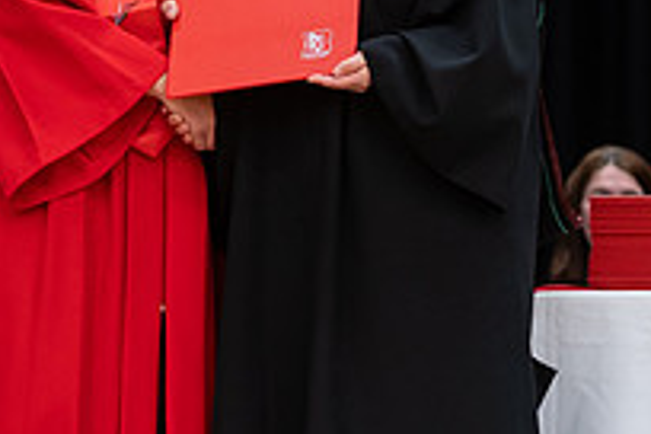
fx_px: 6003
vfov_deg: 4.1
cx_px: 233
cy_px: 171
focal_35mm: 332
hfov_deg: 6.2
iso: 1000
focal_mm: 85
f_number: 2.8
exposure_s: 1/200
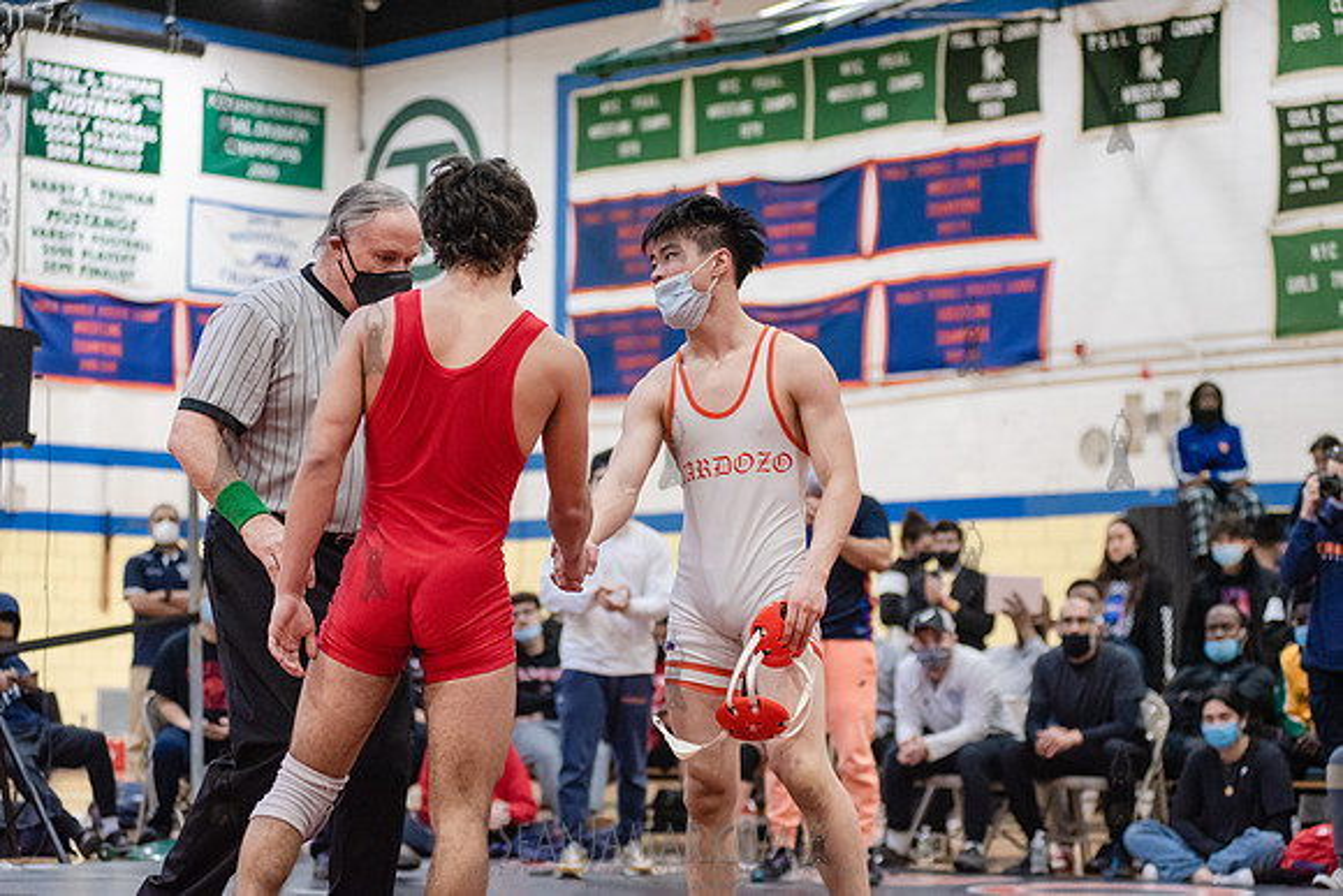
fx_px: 3209
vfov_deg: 15.9
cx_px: 672
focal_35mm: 86
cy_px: 448
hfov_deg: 23.6
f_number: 3.5
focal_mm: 86
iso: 4000
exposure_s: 1/400
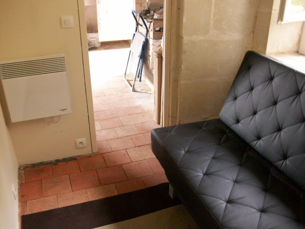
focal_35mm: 34
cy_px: 114
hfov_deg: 54.0
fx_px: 300
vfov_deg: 41.8
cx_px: 152
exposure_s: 1/18.9
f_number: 2.8
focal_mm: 5.7
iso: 160
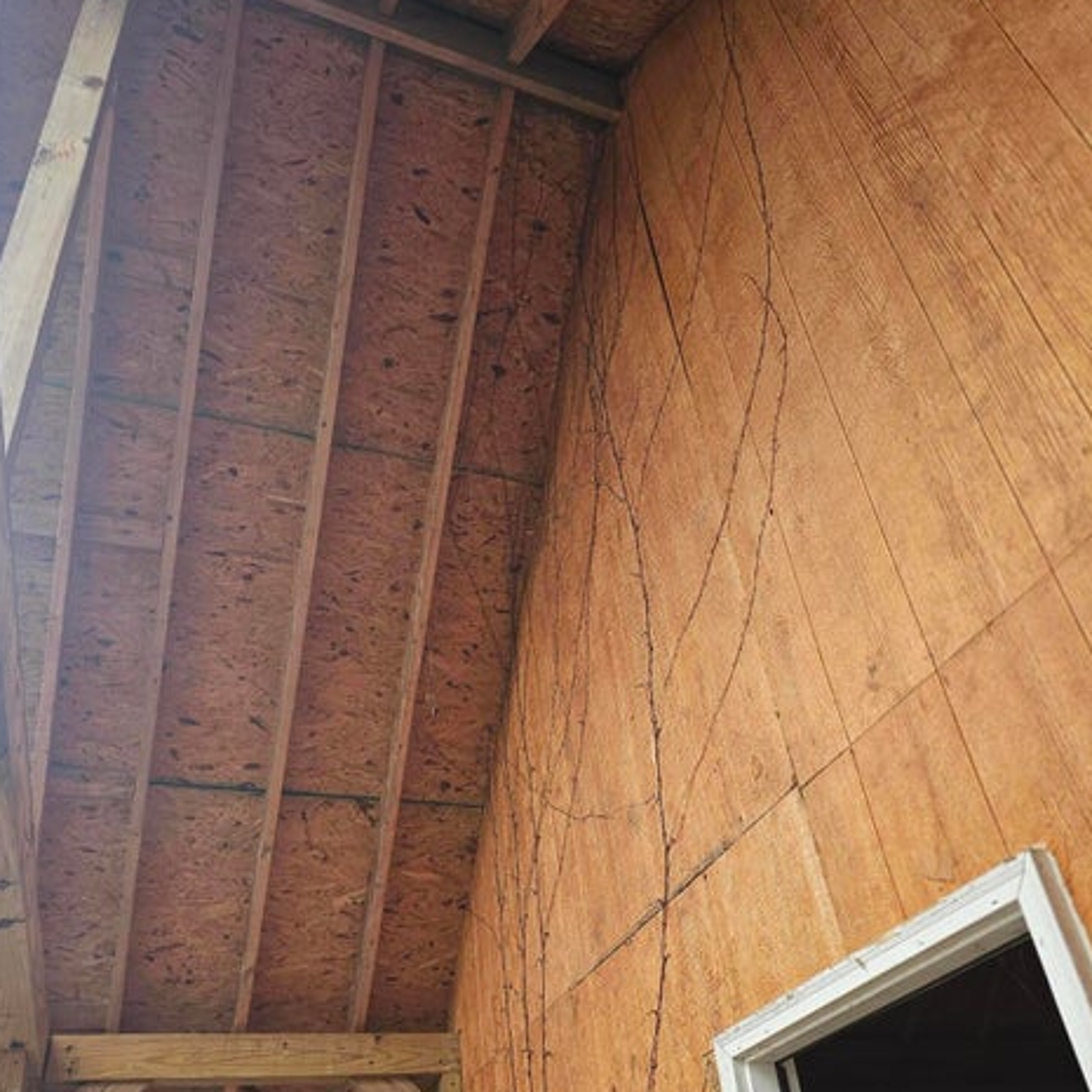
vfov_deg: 56.9
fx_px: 999
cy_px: 651
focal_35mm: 28
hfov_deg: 57.3
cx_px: 552
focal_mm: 6.3
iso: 40
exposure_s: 1/207
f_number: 1.7
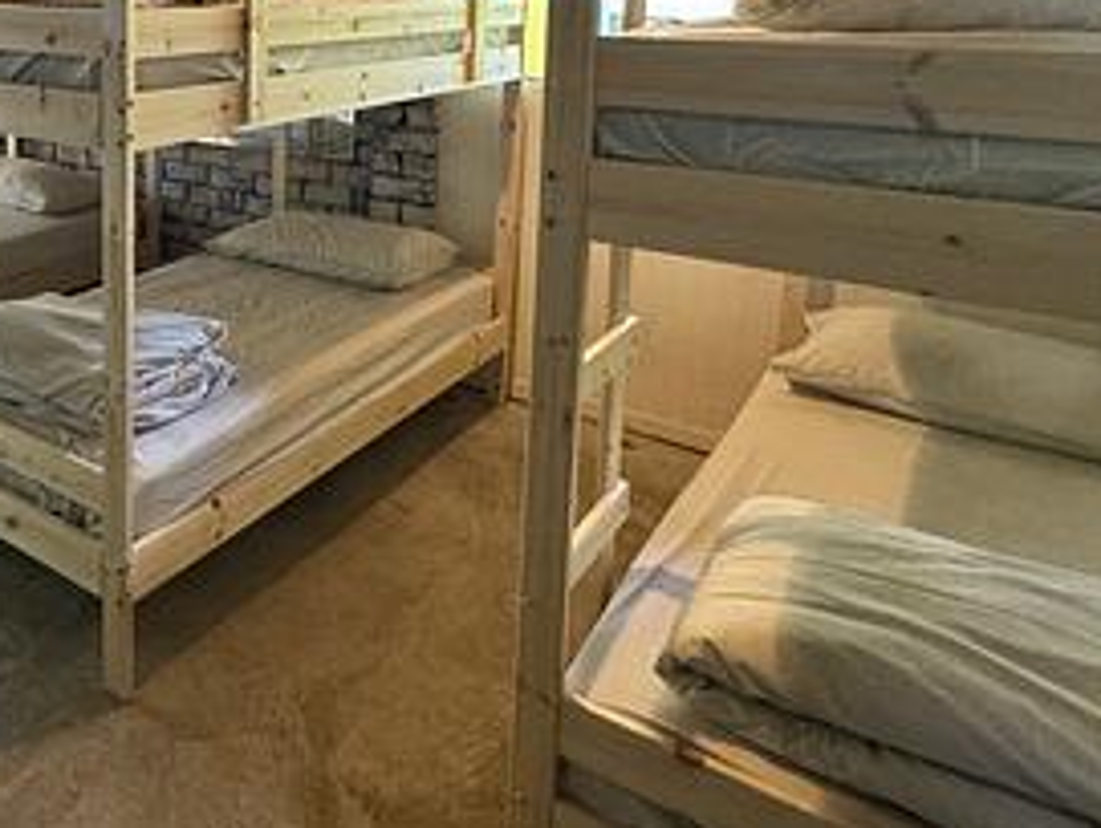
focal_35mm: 32
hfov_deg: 51.0
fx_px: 1019
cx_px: 134
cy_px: 112
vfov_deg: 41.4
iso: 640
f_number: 2.2
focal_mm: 2.22
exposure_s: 1/60
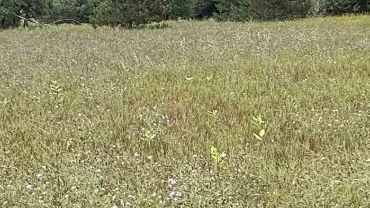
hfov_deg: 30.5
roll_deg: +0.5
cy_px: 31
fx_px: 657
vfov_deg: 17.8
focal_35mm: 67
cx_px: 310
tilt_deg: -1.0
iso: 50
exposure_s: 1/518
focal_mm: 2.22
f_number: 2.2
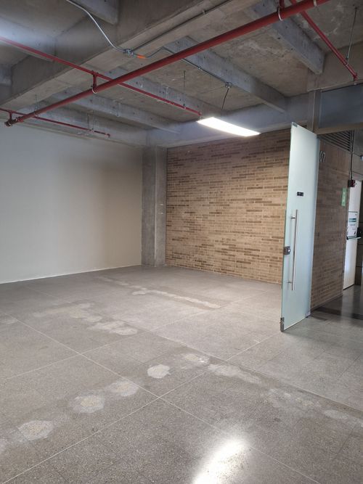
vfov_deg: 73.9
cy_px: 242
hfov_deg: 58.9
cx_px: 182
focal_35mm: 23
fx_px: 322
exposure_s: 1/24
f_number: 1.8
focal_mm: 5.54
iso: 320
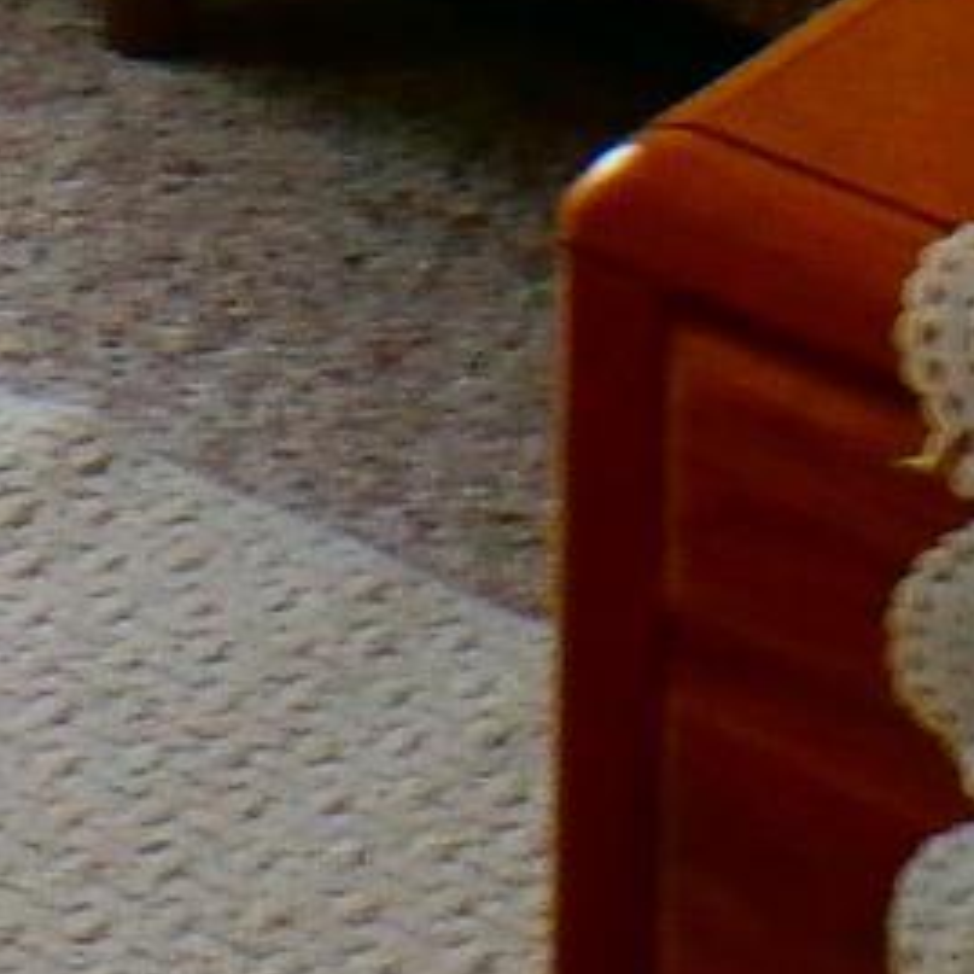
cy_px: -1676
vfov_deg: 9.0
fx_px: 5348
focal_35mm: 168
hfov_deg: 10.3
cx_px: -62
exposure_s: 1/30
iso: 200
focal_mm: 4.5
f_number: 3
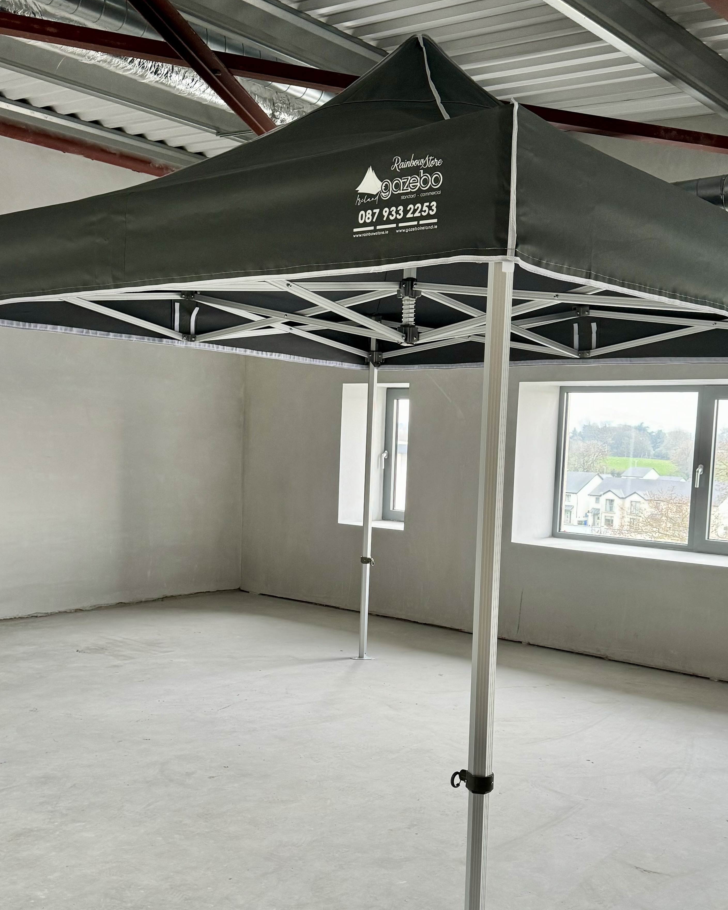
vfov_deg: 47.8
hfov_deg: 39.2
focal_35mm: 38
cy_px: 517
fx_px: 1023
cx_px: 372
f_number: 1.78
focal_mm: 6.86
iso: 160
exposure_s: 1/100
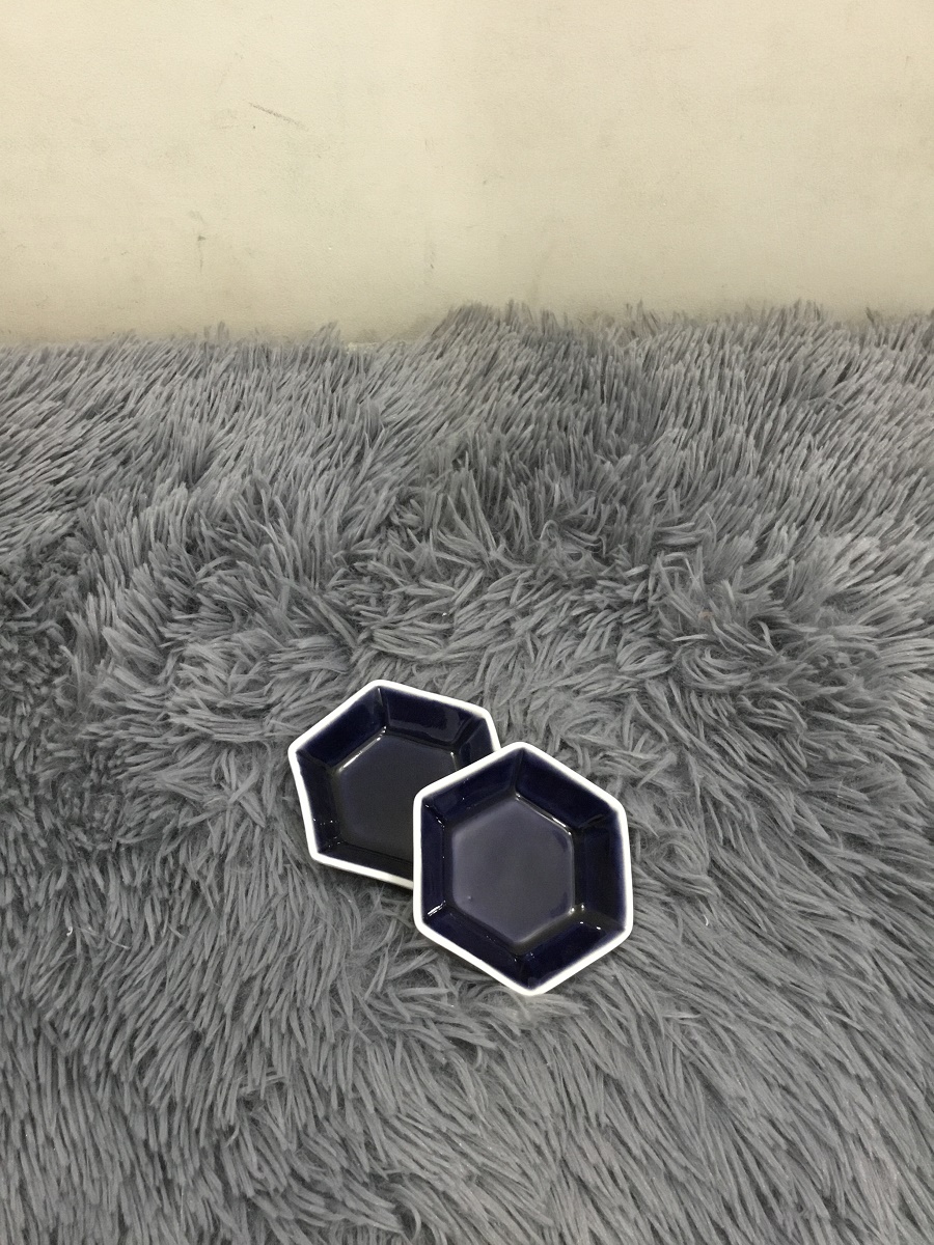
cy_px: 622
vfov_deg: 58.4
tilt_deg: -52.2
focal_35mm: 31
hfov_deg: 45.4
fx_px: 1115
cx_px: 467
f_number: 2.4
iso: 160
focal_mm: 3.3
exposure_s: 1/33
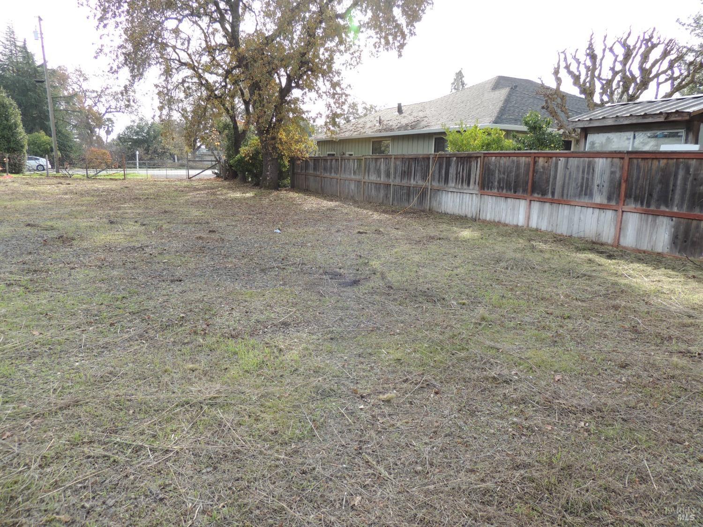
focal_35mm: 24
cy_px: 264
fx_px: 487
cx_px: 352
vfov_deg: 56.8
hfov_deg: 71.6
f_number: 3
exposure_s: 1/320
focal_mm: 4.3
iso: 100
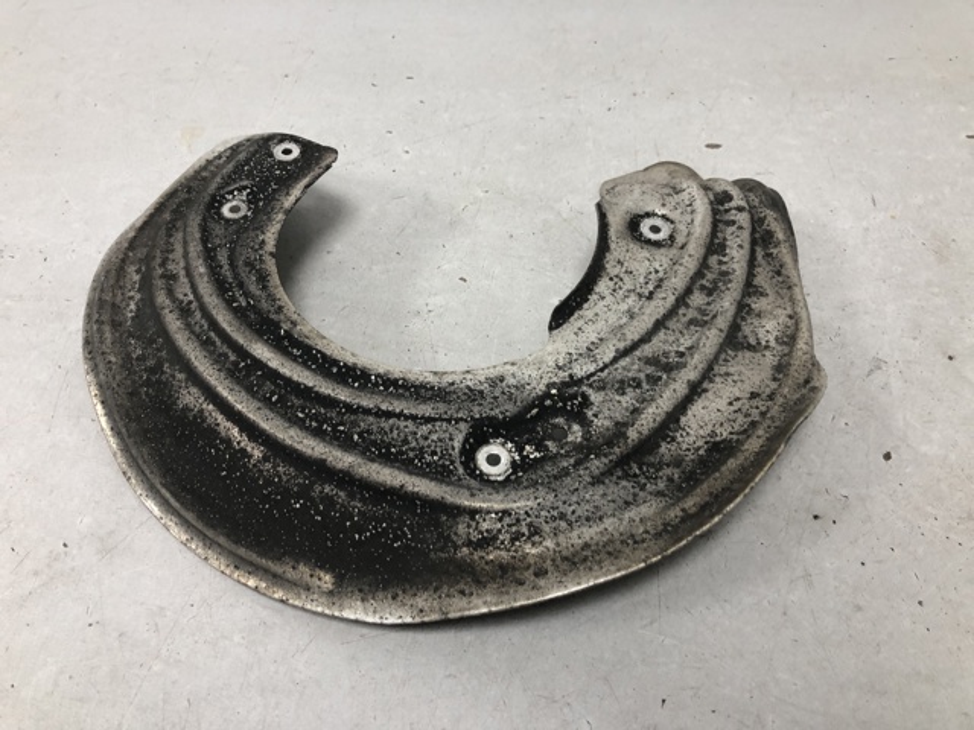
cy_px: 365
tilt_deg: -48.5
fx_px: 788
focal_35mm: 28
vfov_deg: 49.7
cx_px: 487
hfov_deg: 63.4
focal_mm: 4
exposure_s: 1/25
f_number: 1.8
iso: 40
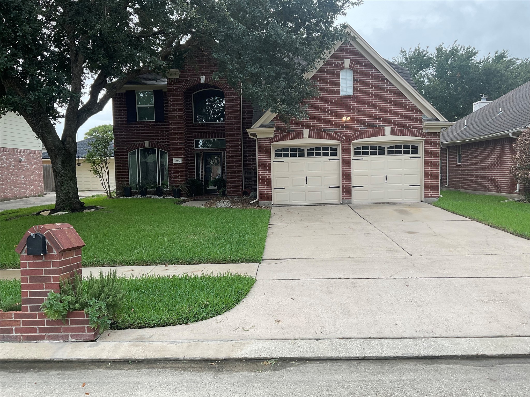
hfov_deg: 61.7
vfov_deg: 48.2
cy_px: 198
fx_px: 444
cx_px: 265
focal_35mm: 29
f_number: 1.8
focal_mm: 3
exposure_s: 1/280
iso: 16
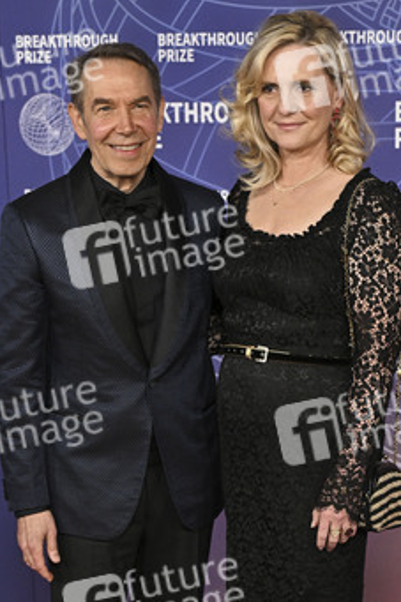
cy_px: 335
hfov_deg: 25.0
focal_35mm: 54
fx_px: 903
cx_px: 205
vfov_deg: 36.8
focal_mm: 46
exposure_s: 1/320
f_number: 4
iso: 2000
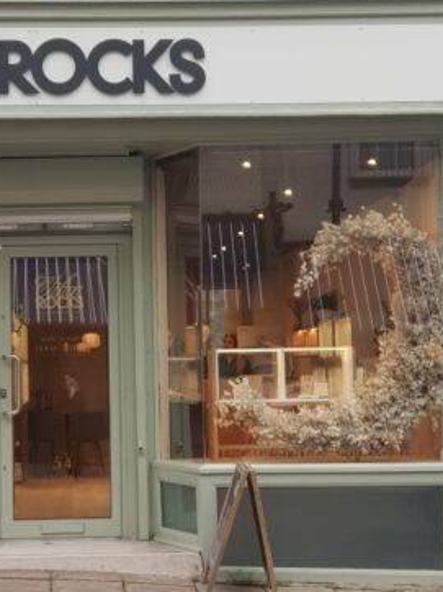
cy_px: 255
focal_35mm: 92
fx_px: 1572
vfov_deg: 21.3
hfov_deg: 15.9
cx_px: 93
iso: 40
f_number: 2.4
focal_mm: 6
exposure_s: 1/30
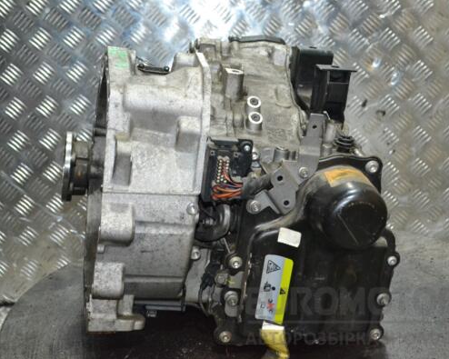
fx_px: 864
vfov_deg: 23.5
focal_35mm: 65
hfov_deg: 29.1
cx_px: 228
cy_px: 180
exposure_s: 1/60
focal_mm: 38
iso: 2800
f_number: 5
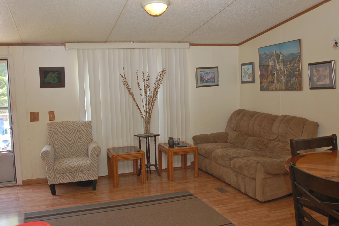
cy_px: 113
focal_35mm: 36
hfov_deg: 53.2
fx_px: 339
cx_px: 170
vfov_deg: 36.8
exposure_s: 1/60
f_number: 4.5
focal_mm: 24
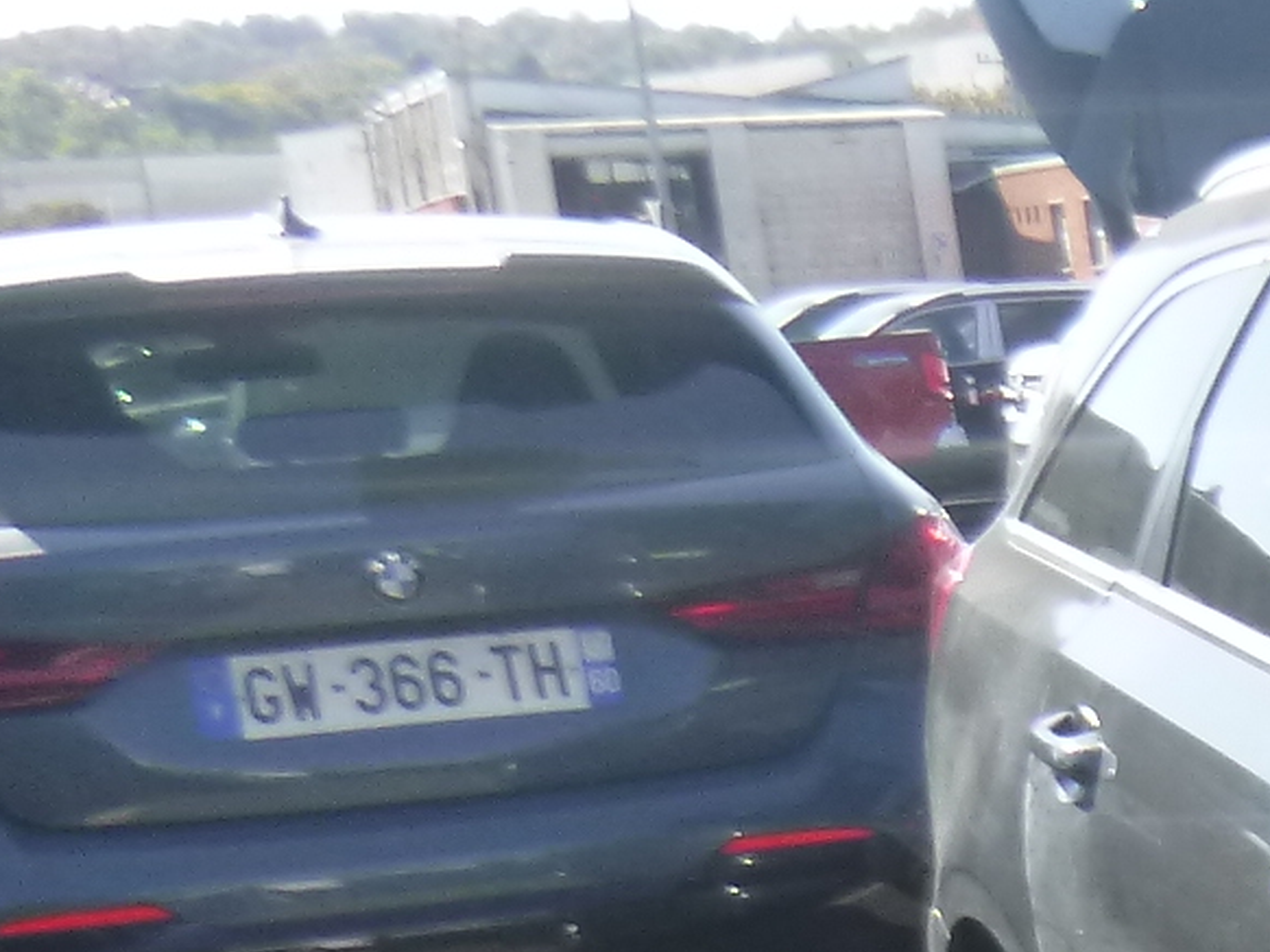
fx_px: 4034
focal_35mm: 110
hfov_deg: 14.3
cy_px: 1404
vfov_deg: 12.8
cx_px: 2693
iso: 160
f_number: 3.9
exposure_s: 1/200
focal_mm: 4.5
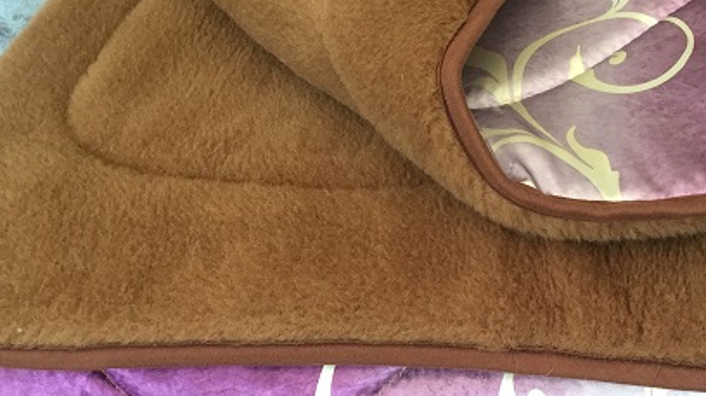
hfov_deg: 33.3
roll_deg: -2.1
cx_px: 514
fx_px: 1160
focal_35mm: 62
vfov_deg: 19.3
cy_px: 265
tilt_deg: -34.3
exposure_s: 1/30
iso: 80
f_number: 2.2
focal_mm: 4.15
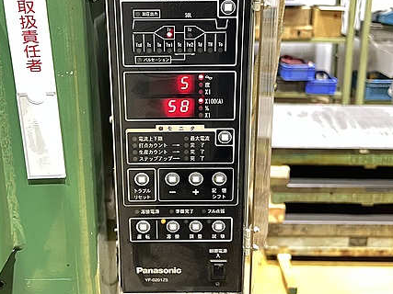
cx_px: 175
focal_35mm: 39
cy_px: 85
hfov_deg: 47.8
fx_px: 443
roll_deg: +0.1
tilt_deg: -16.0
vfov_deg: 36.2
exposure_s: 1/25
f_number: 1.5
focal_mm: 5.7
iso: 1000
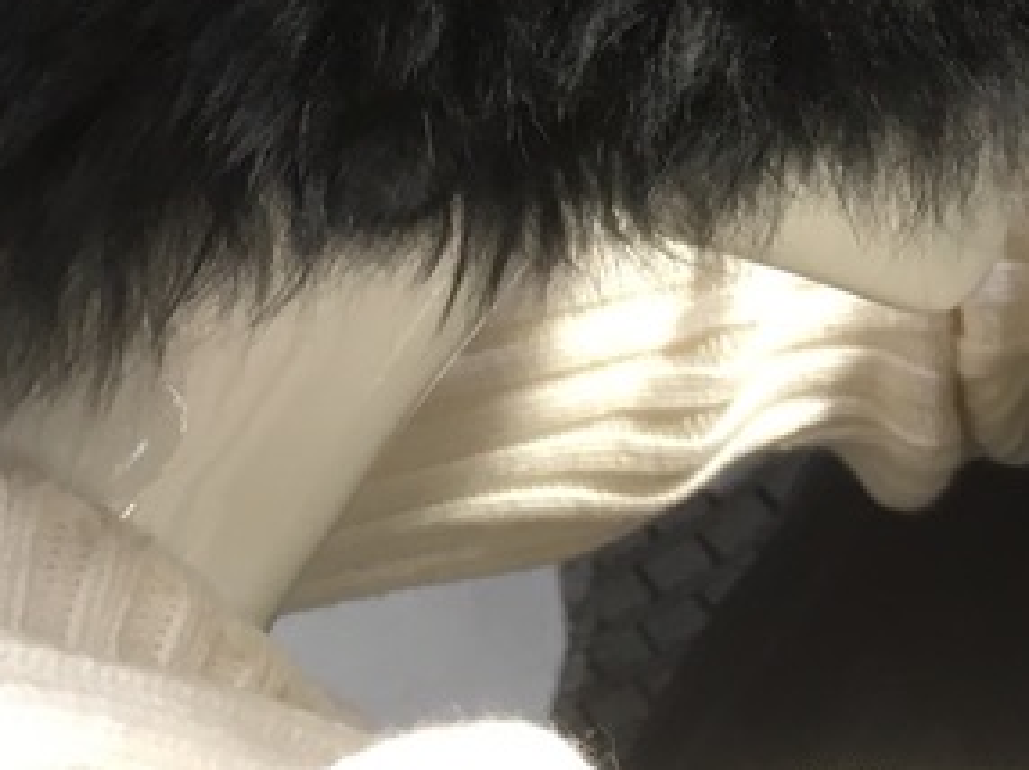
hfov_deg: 18.8
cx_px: 763
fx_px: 3089
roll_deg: -8.3
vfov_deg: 13.1
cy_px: -543
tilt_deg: -9.4
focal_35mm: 104
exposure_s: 1/33
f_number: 2.2
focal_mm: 4.15
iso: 50
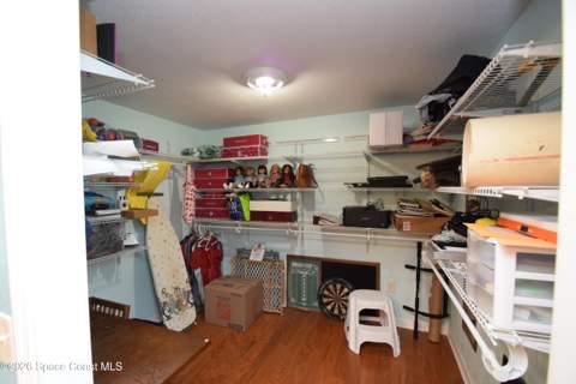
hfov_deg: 100.4
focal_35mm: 15
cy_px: 192
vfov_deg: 77.3
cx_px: 288
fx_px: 240
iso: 1250
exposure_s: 1/60
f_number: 3.5
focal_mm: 10
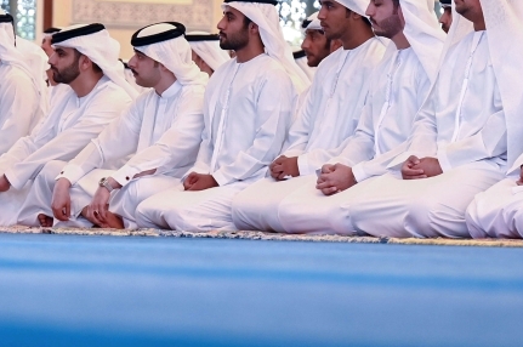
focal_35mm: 208
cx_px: 51
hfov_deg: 9.9
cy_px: 4
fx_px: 3017
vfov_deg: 6.6
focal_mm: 70
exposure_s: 1/100
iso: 800
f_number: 2.8
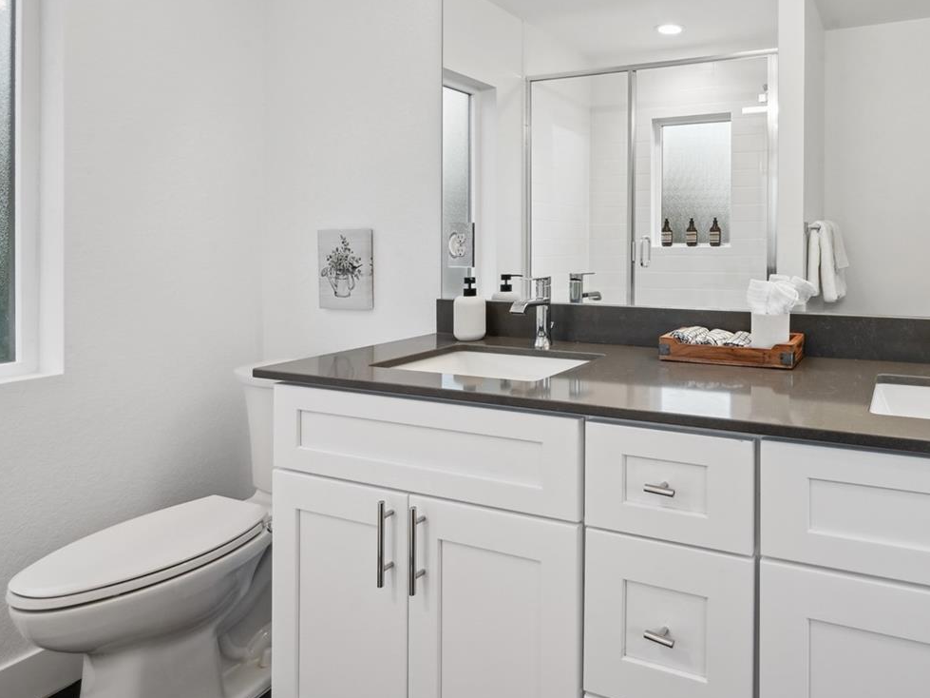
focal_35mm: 22
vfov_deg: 59.5
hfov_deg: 71.9
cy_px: 227
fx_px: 591
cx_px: 680
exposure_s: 1/20
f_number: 11
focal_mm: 14
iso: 400
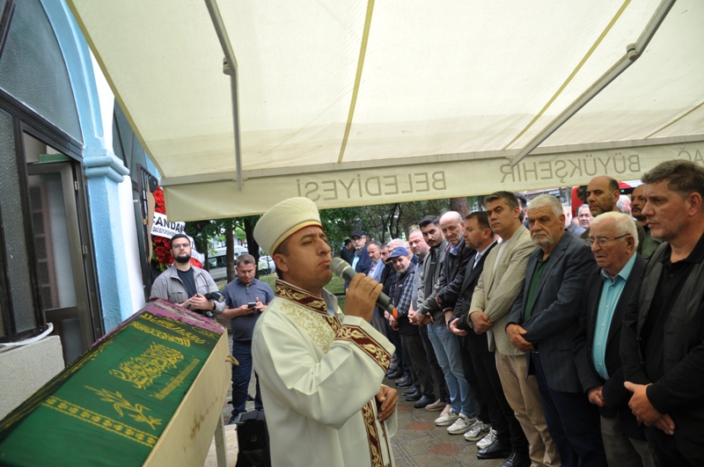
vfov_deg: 47.8
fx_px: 527
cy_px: 234
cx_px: 352
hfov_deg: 67.5
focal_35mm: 27
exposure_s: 1/160
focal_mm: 18
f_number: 6.3
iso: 200
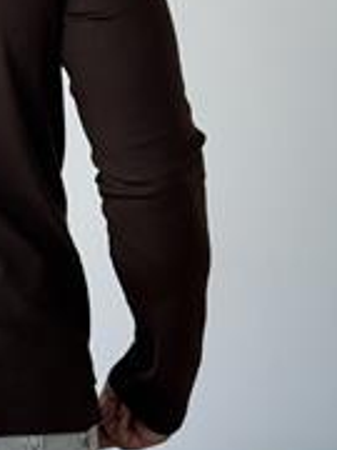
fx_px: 1843
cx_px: -92
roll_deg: +0.2
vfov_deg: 13.7
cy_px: -6
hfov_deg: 10.2
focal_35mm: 142
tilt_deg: +2.0
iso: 80
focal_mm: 6.76
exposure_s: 1/339
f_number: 1.78
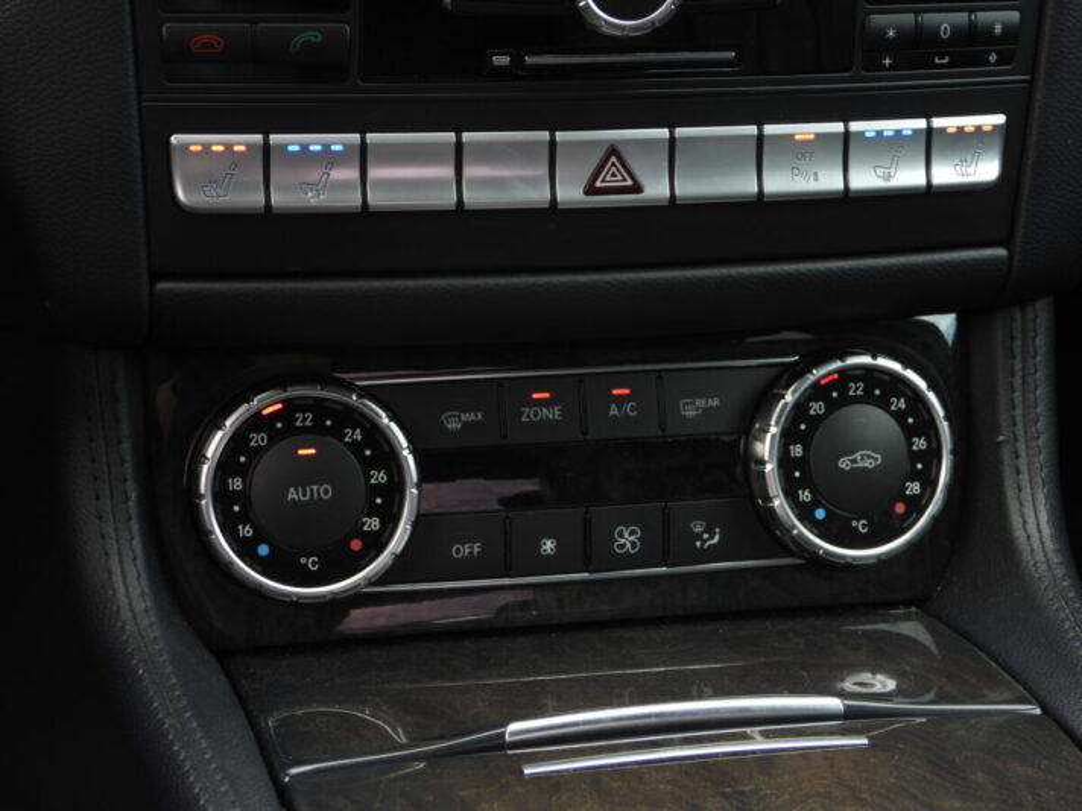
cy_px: 406
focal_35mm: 91
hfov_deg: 21.5
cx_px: 541
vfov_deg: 16.2
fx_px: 2844
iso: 100
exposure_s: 1/60
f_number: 3.5
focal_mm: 16.3
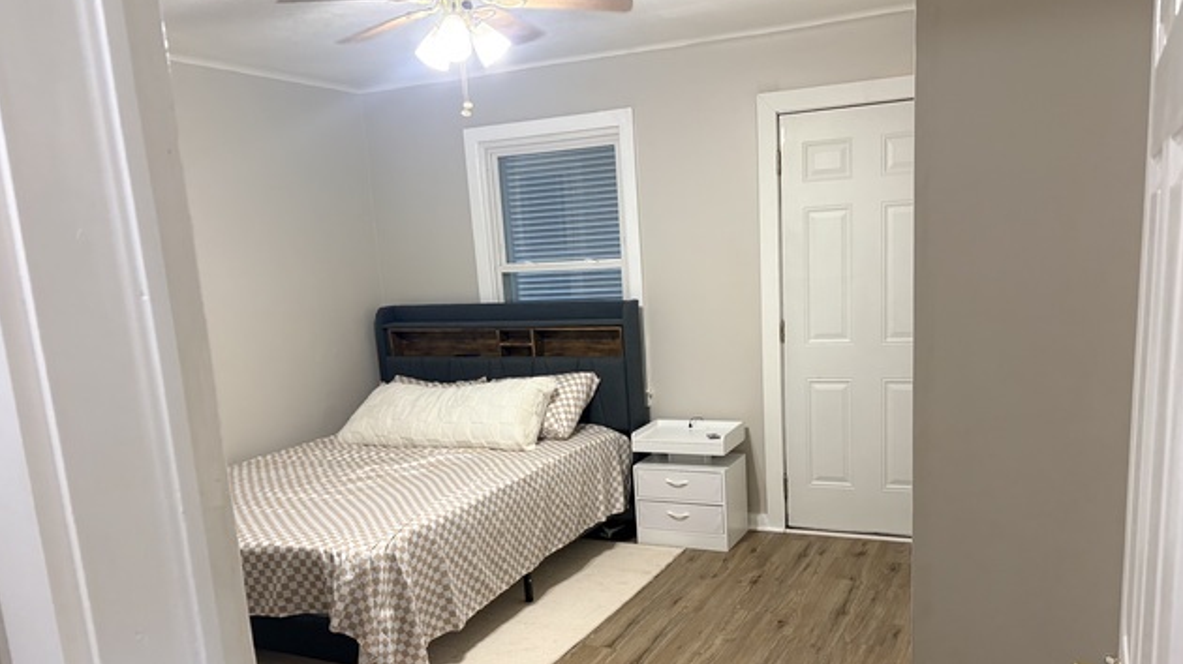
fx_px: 941
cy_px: 443
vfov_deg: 38.5
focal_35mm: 30
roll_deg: +3.7
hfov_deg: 64.3
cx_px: 611
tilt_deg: -11.4
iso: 200
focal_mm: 5.96
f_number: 1.6
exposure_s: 1/60
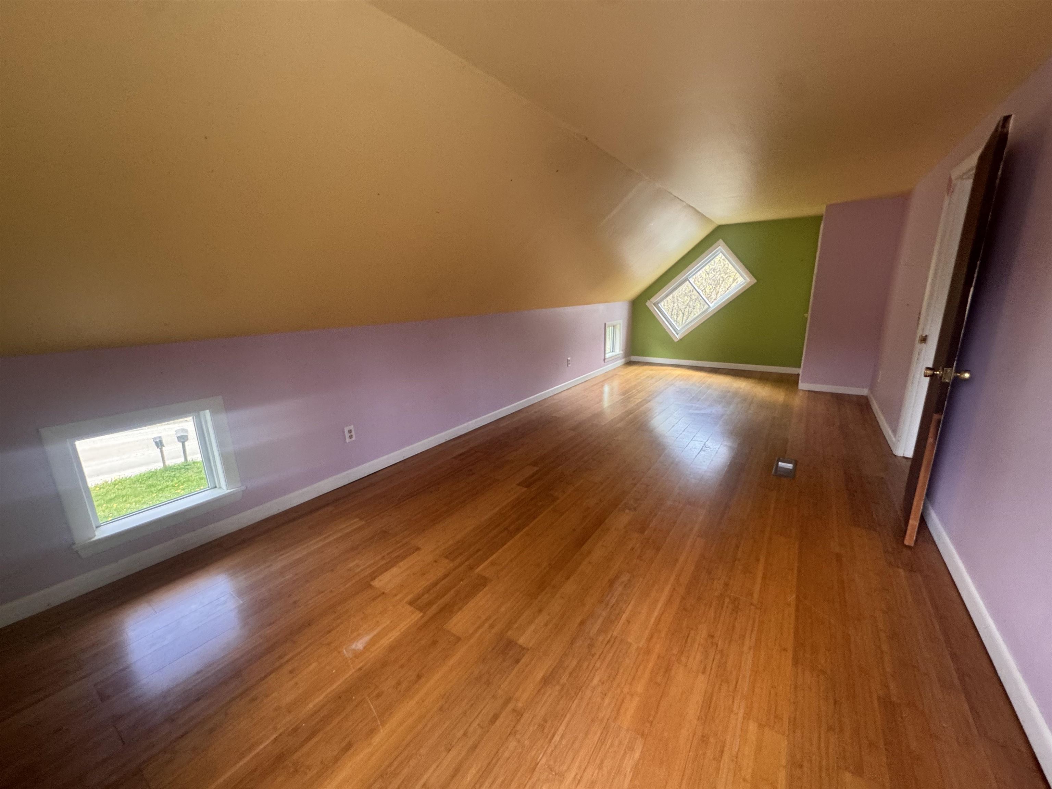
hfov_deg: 102.1
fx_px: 425
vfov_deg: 85.7
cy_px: 394
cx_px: 526
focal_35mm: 14
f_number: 2.2
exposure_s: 1/99
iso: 160
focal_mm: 2.22
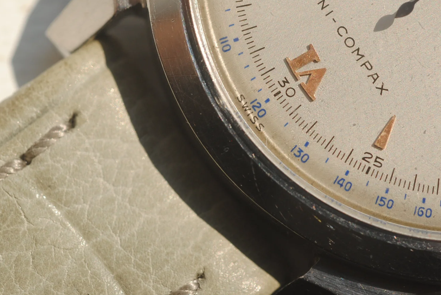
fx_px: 1435
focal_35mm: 117
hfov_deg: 17.5
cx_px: 245
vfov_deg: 11.7
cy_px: 123
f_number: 11
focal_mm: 60
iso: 200
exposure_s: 1/500
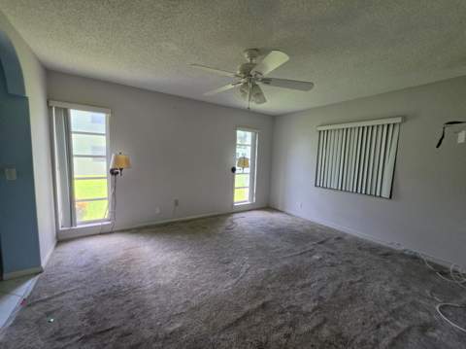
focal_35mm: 13
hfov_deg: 106.2
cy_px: 174
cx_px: 233
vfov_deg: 89.8
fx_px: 175
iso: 250
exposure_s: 1/120
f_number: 1.9
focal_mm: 2.2
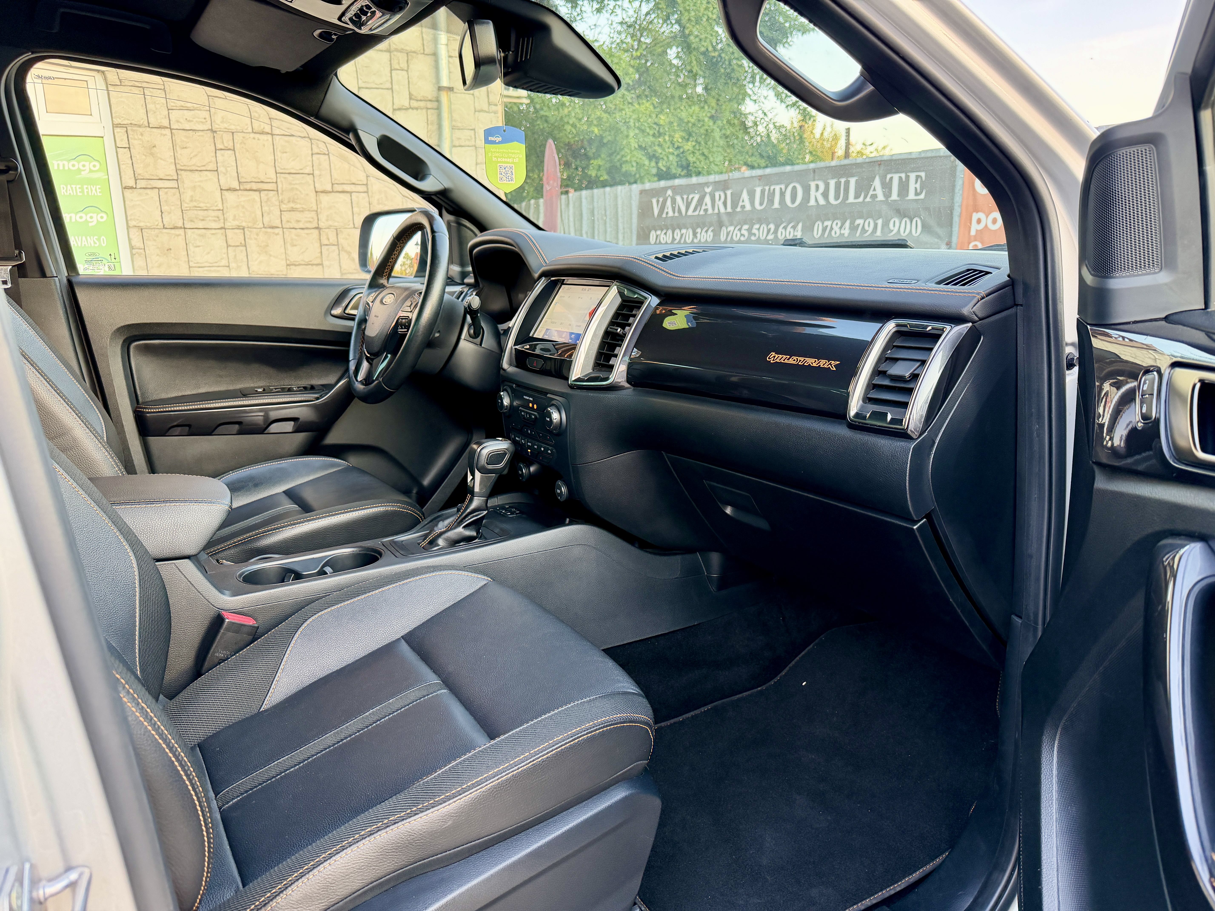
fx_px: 842
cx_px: 608
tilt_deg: -13.7
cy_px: 456
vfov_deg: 56.8
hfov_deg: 71.6
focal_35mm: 24
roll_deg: +1.1
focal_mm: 6.76
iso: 200
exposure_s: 1/121
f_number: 1.78
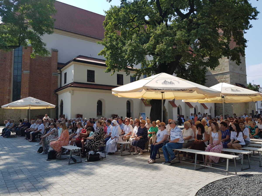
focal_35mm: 26
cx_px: 131
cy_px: 98
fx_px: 197
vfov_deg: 53.1
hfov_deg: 67.3
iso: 40
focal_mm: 4.2
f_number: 1.7
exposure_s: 1/1772
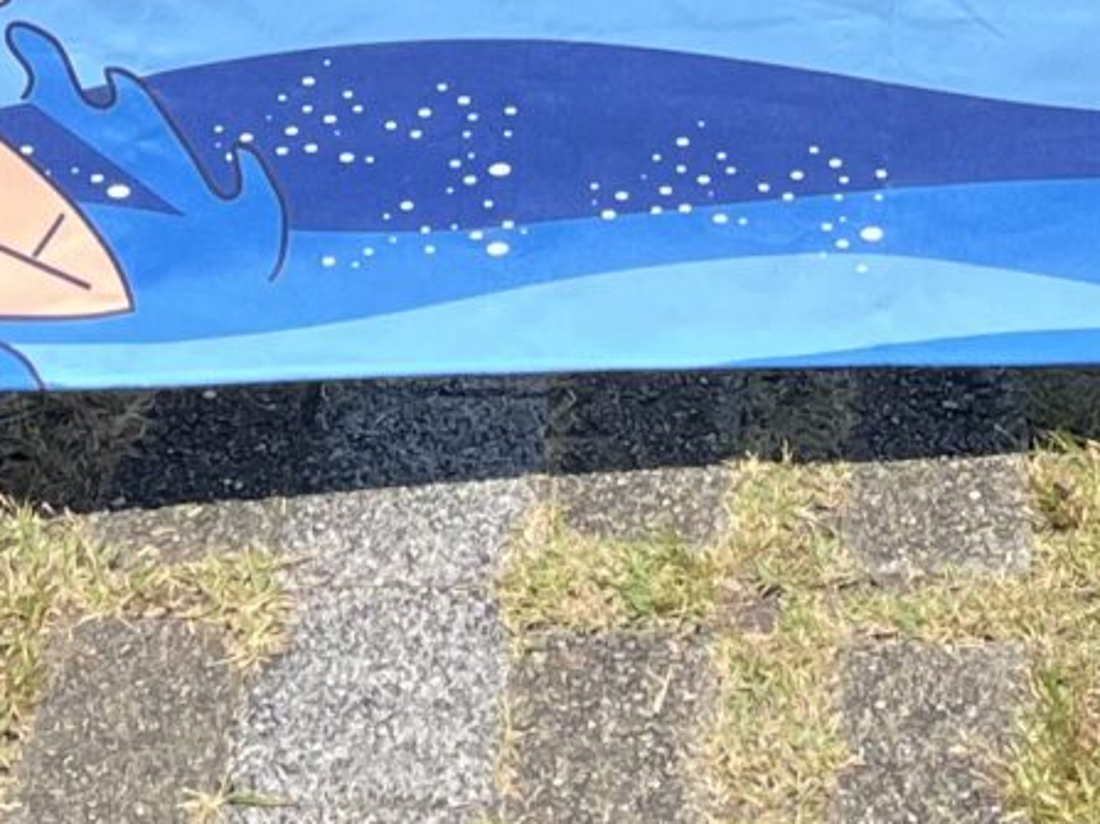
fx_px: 4734
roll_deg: -1.0
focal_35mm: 149
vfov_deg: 8.7
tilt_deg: -6.8
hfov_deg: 13.2
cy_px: -1419
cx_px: 888
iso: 50
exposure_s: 1/2268
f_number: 1.6
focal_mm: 5.1
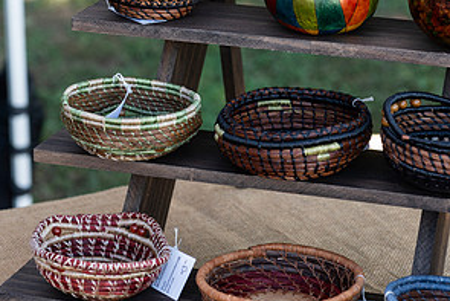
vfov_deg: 11.2
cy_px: 76
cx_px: 246
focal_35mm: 122
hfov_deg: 16.8
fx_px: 1526
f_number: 4.5
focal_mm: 62
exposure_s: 1/160
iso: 200
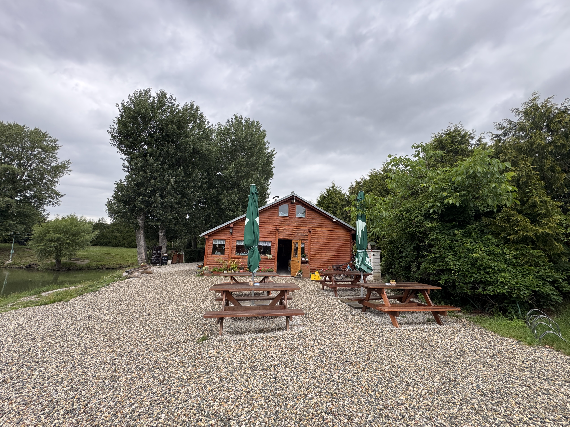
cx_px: 285
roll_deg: -2.1
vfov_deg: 85.7
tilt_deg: +8.1
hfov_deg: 102.1
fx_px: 231
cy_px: 214
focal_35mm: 14
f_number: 2.2
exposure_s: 1/236
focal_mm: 2.22
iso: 40
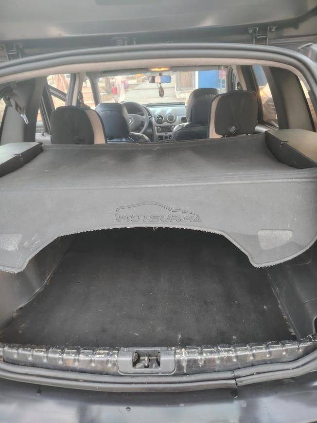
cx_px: 158
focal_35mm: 24
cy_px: 212
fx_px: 293
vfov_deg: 71.6
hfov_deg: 56.8
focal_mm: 5.25
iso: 1709
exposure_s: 1/33.3
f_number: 1.75
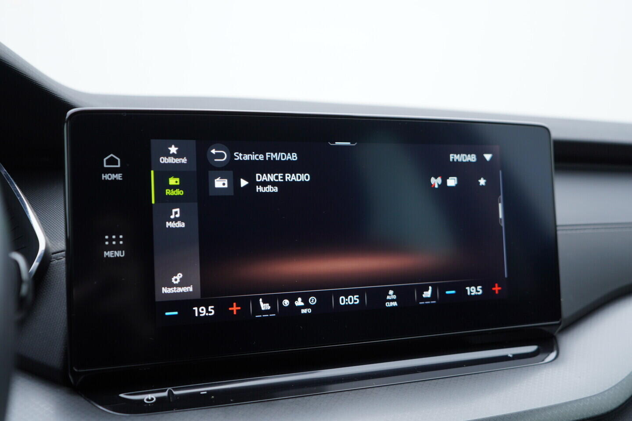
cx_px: 316
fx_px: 632
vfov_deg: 36.9
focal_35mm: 36
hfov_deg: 53.1
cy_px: 210
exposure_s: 1/50
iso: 125
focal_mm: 24
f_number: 3.2
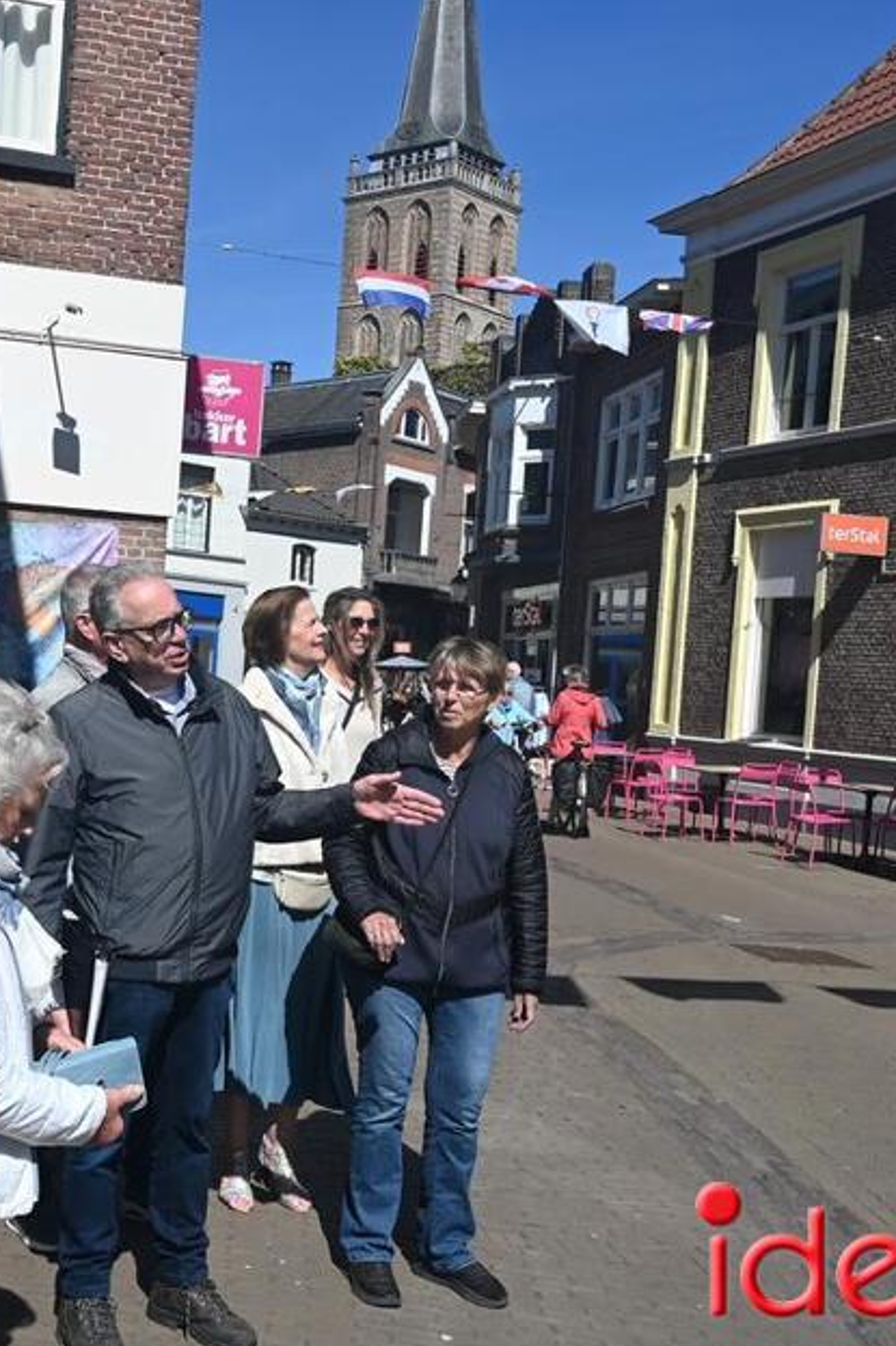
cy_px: 710
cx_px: 142
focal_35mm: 43
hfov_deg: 30.2
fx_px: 1606
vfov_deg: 45.4
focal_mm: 18
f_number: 8
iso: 100
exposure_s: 1/500
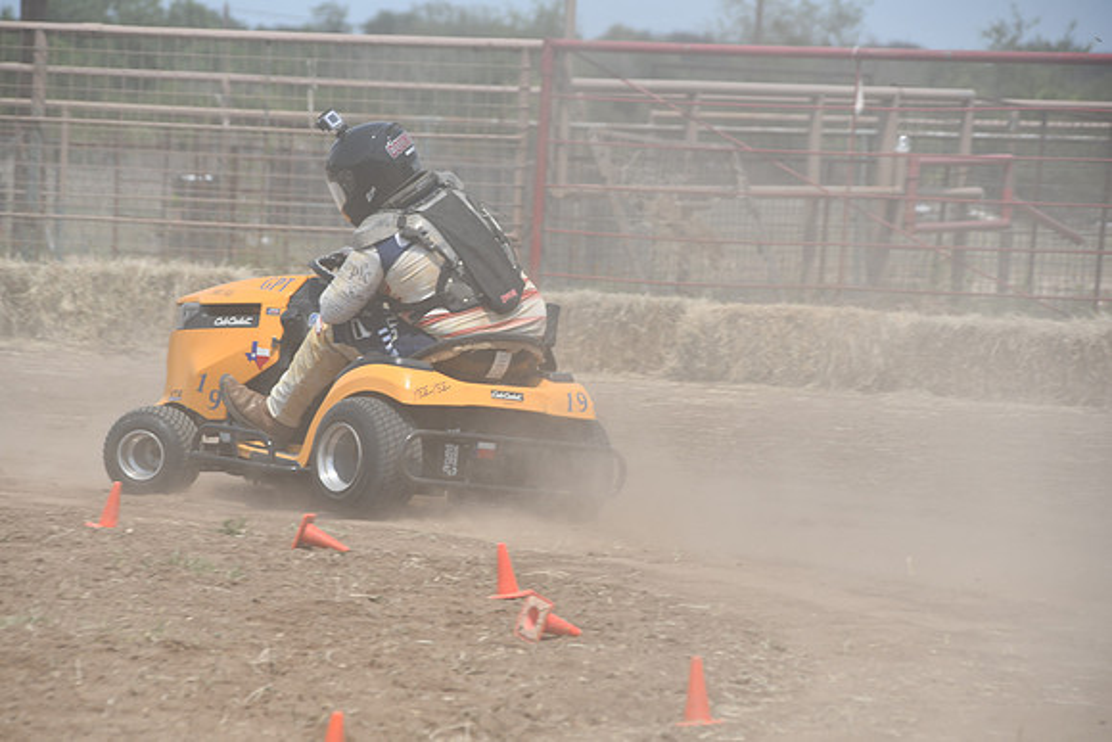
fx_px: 8558
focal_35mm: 277
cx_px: 556
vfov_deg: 5.0
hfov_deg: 7.4
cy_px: 371
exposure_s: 1/500
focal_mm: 185
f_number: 8
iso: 125
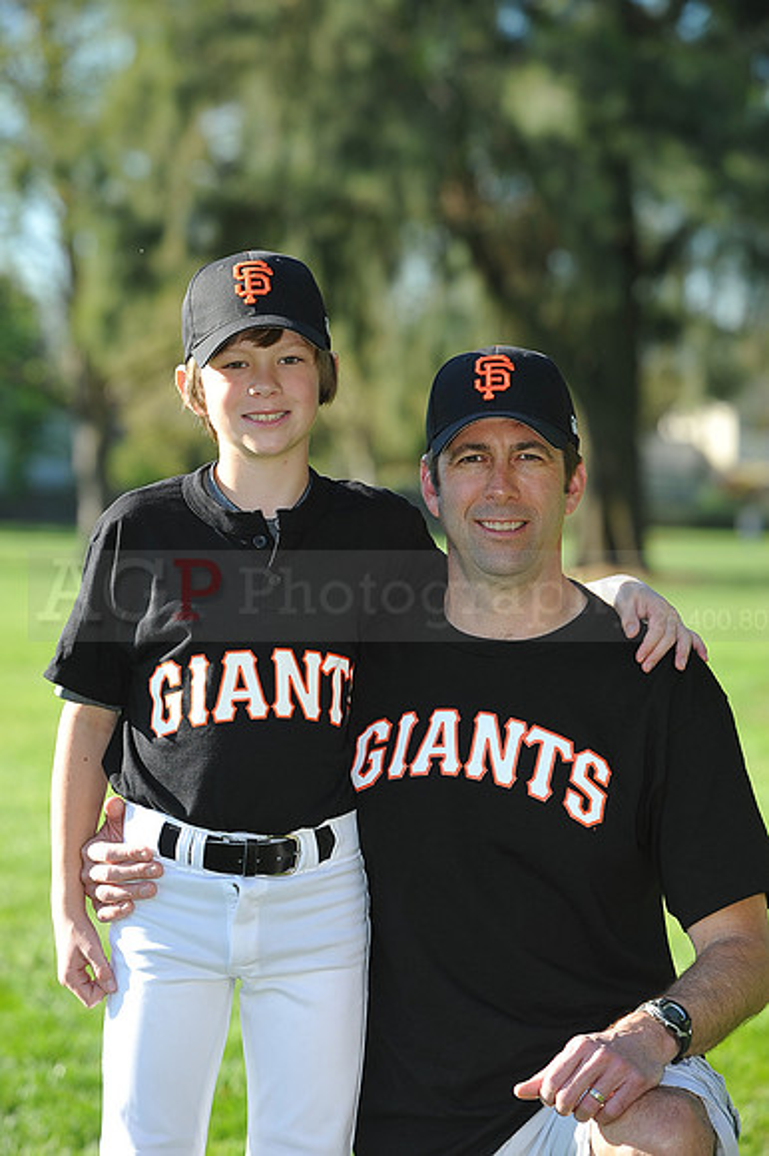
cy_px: 578
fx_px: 4330
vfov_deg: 15.2
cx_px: 384
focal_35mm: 135
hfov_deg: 10.1
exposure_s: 1/320
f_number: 5.6
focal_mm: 135
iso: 200
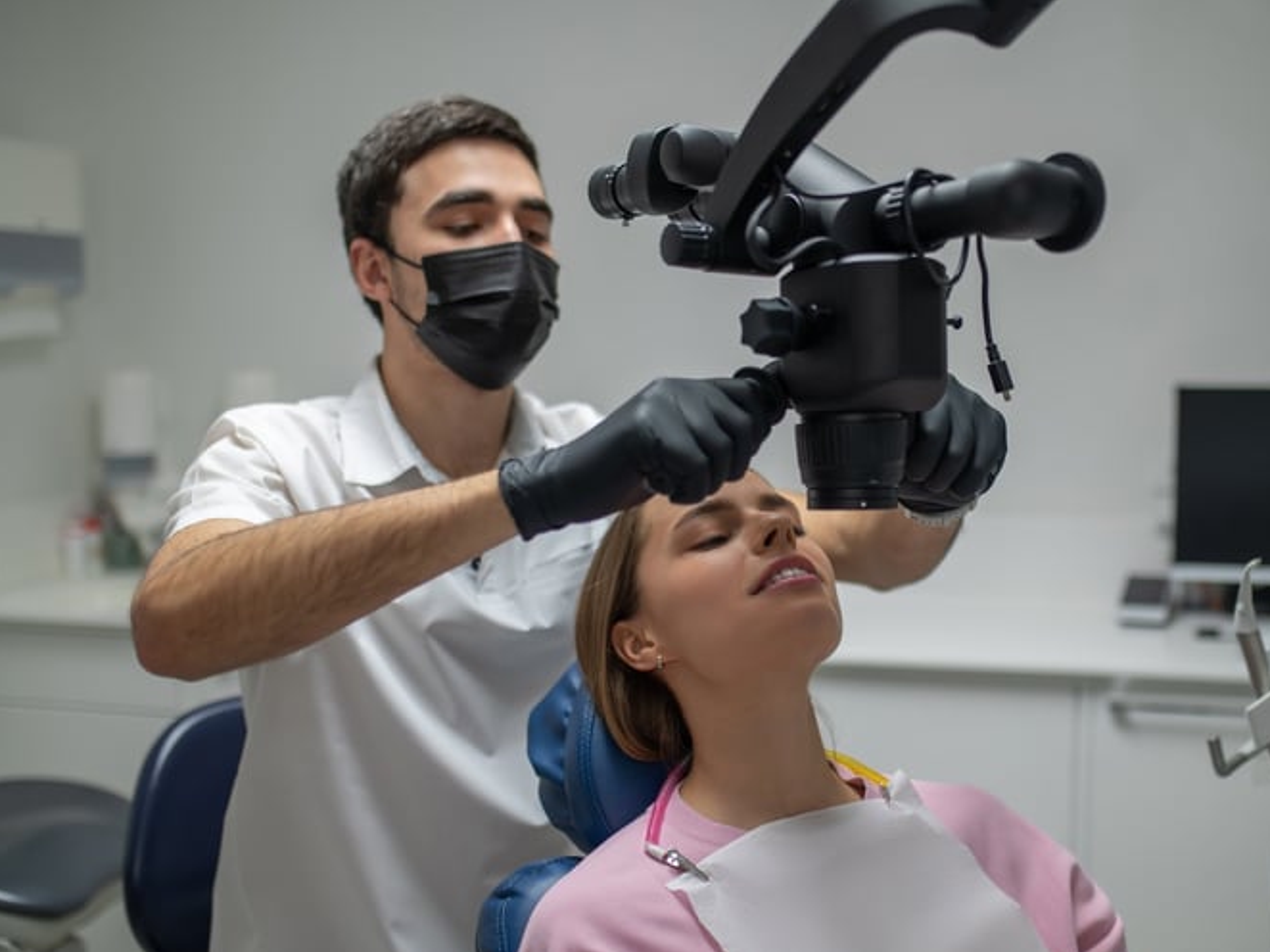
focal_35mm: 39
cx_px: 729
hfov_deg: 47.7
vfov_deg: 36.8
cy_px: 486
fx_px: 1430
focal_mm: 35
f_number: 2
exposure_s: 1/160
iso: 125
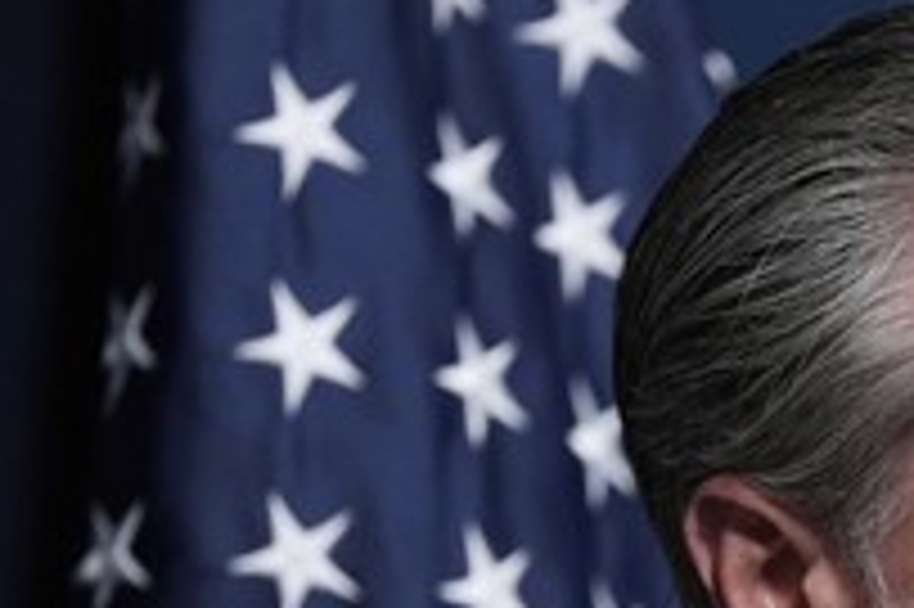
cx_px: 1085
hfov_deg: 3.2
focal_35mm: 641
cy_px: 678
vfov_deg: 2.1
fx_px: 16261
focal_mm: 200
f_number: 2.8
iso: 2500
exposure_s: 1/500
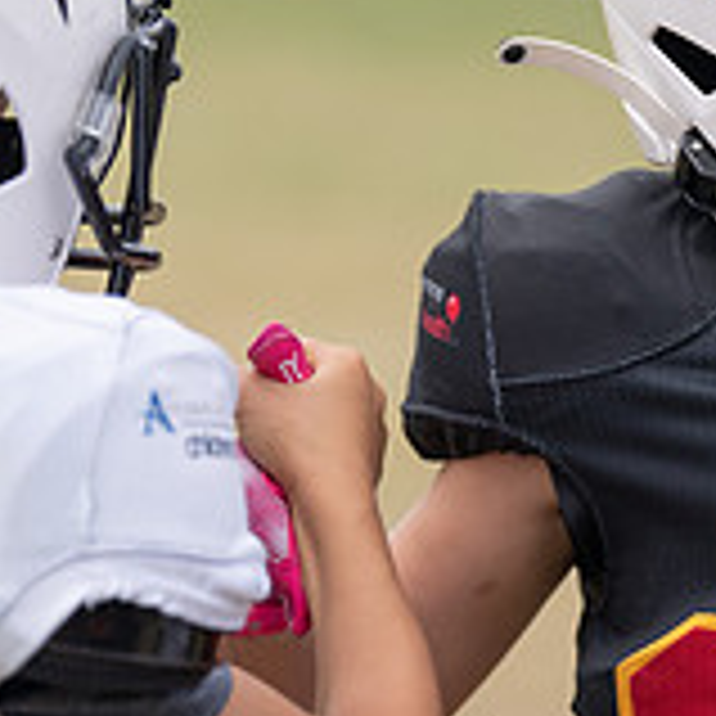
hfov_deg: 4.6
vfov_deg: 4.6
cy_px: 227
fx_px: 8916
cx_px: 869
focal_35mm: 381
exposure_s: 1/2500
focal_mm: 123
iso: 160
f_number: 2.8
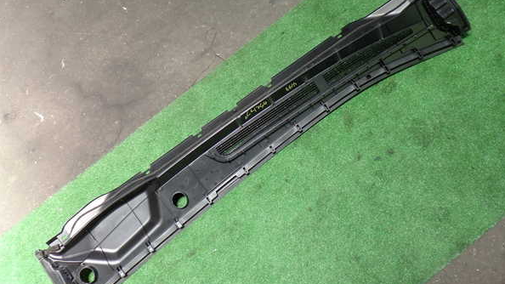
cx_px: 253
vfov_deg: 35.6
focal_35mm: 33
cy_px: 140
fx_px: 442
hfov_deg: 59.5
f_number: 2.3
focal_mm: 5.4
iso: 200
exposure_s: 1/60
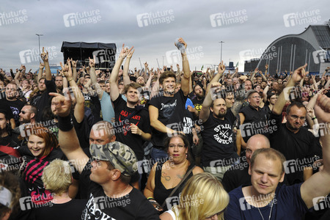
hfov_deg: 73.7
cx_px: 165
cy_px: 110
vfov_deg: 53.1
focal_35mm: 24
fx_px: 220
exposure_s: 1/200
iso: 400
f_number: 8
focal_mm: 24
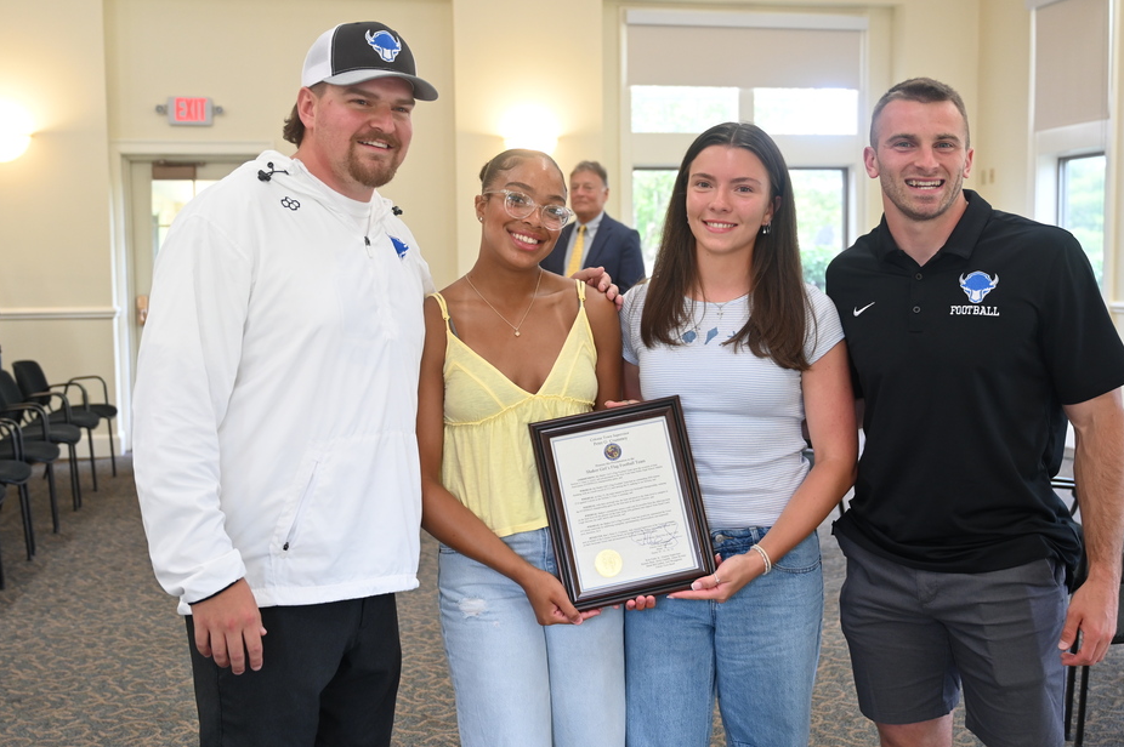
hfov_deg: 46.4
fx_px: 1310
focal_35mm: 42
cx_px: 596
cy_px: 352
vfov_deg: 31.8
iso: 1250
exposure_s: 1/125
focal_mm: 38
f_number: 4
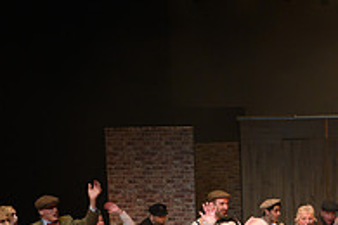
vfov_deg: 17.8
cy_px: 266
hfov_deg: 26.4
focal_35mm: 73
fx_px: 685
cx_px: 328
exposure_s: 1/100
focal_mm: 24
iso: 640
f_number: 3.2
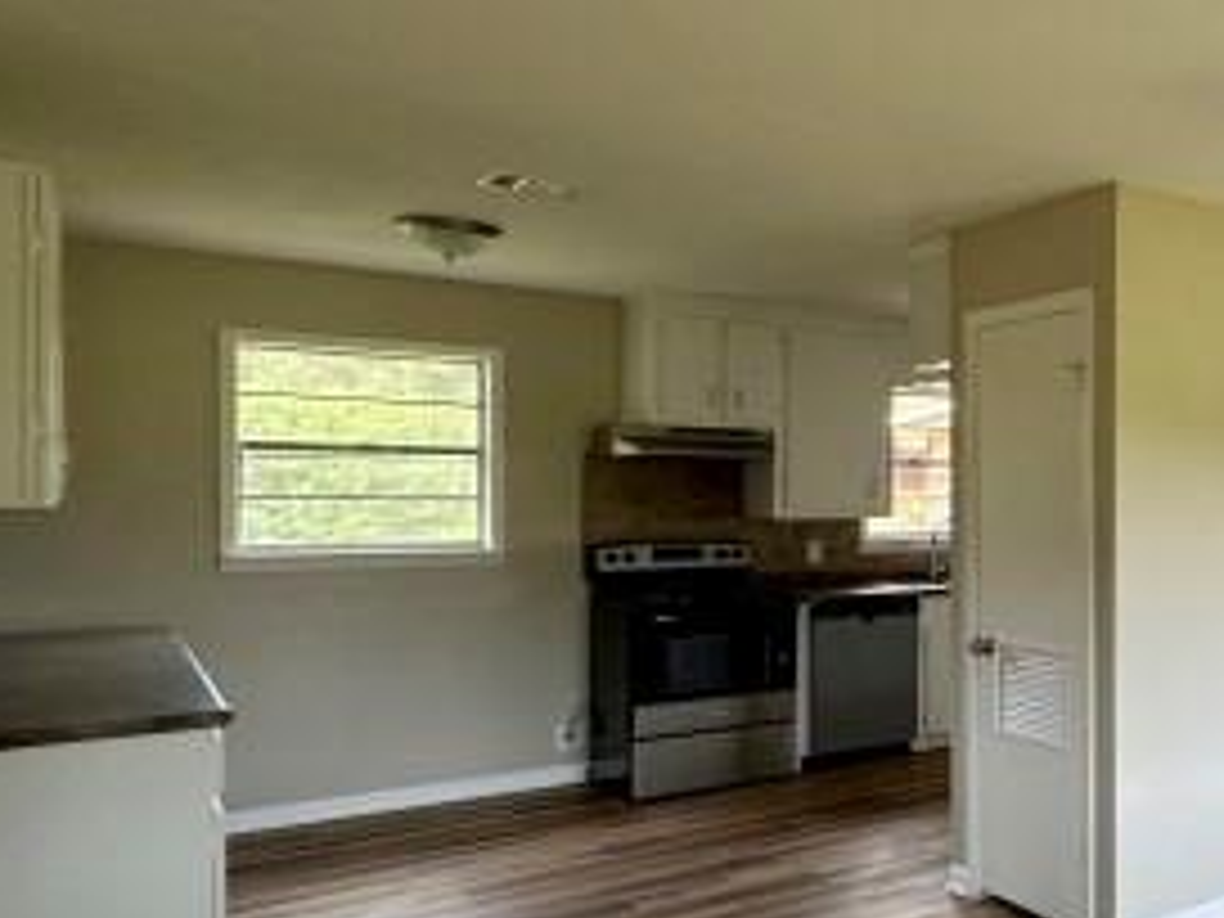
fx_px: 1167
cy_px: 500
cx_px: 1269
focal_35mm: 33
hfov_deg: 45.2
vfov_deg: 42.9
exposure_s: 1/99
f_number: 2.2
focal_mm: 2.22
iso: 160
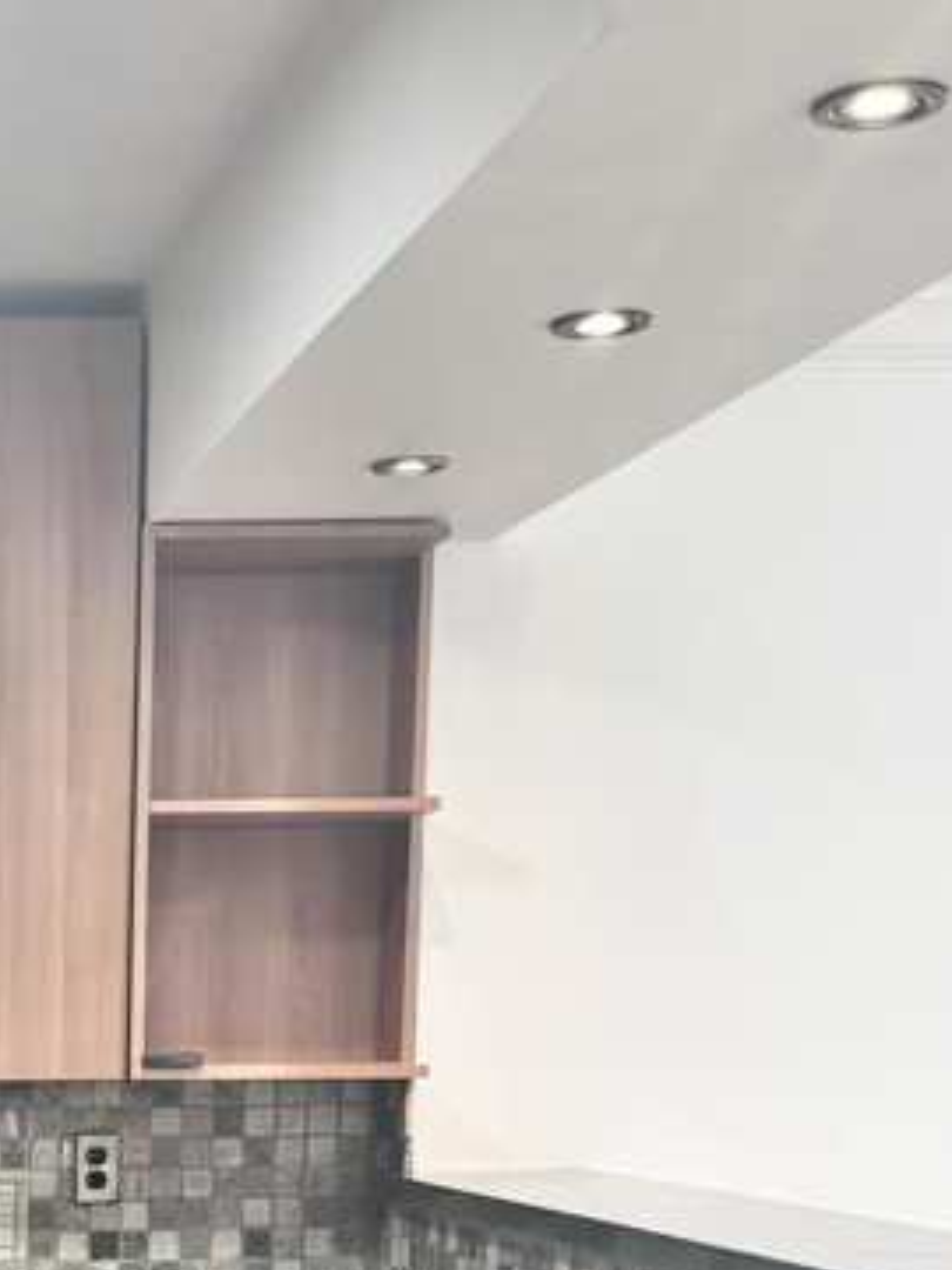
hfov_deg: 19.3
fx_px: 2603
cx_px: -243
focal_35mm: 71
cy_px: 1369
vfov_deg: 25.5
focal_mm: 6.76
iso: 160
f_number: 1.78
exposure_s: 1/120
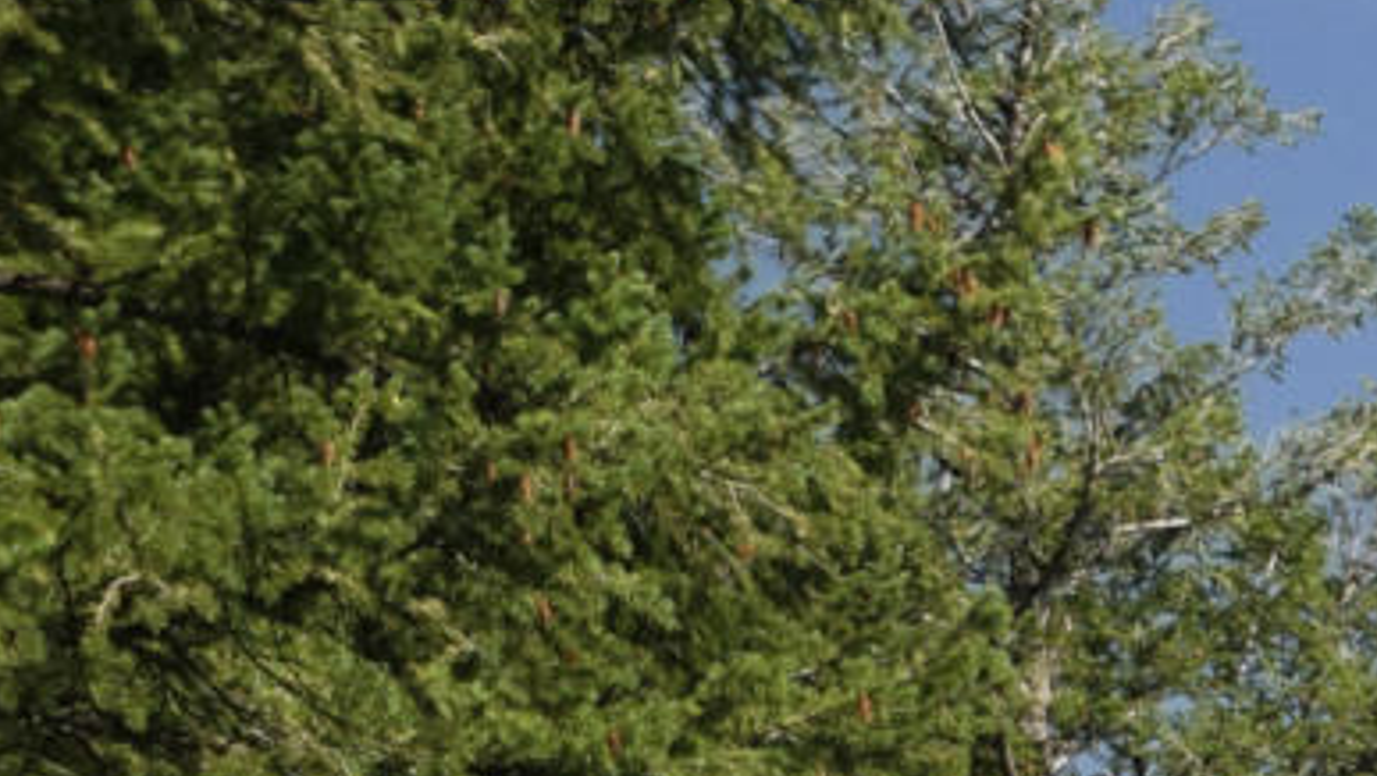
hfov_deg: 3.6
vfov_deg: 2.1
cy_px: 3168
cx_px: 5213
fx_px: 20746
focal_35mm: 568
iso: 800
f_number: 5.6
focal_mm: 70
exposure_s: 1/2000
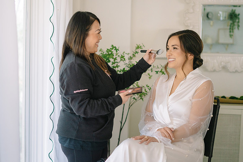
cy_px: 80
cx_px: 103
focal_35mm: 58
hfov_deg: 34.6
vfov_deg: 23.5
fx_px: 389
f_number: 1.8
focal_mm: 50
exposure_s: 1/200
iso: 1600
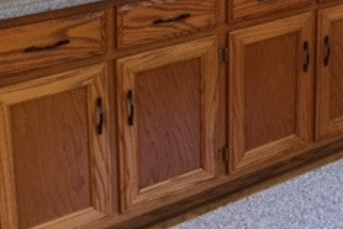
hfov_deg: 21.9
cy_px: -112
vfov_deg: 15.0
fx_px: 810
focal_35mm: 85
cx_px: 425
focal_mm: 4.12
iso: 100
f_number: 2.2
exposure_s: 1/30
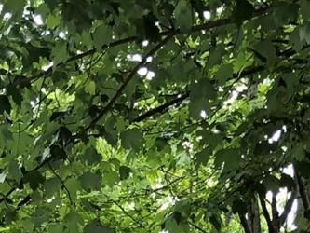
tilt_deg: +1.7
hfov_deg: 11.5
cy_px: 609
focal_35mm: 172
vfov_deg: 7.8
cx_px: 105
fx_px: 1541
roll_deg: +1.0
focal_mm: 4
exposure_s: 1/120
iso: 40
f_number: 1.8
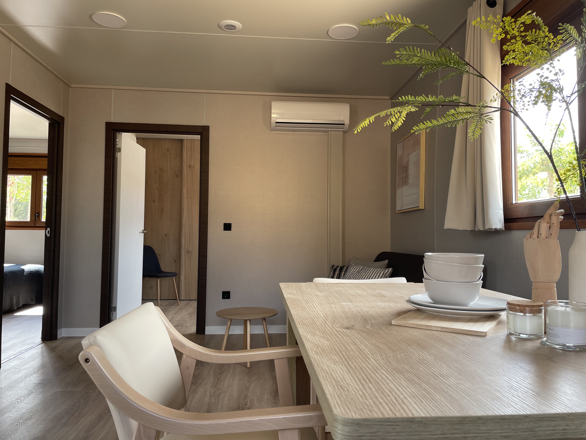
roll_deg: +0.0
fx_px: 440
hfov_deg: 67.3
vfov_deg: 53.1
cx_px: 293
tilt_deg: +2.4
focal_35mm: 26
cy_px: 220
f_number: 1.6
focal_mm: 4.2
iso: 64
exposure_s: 1/121
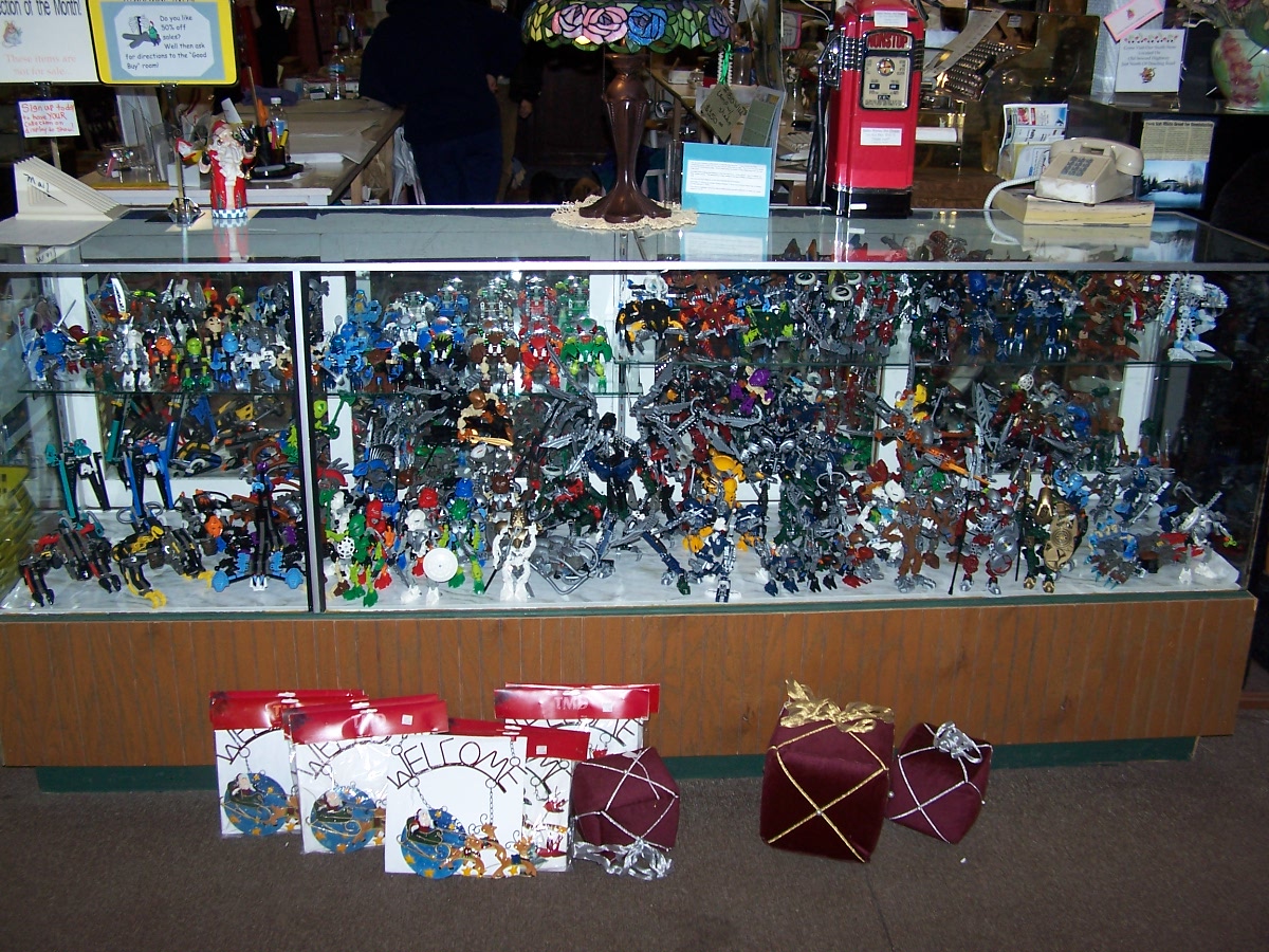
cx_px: 634
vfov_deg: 37.7
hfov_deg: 49.0
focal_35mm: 38
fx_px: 1393
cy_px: 476
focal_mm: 6.3
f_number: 2.8
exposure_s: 1/60
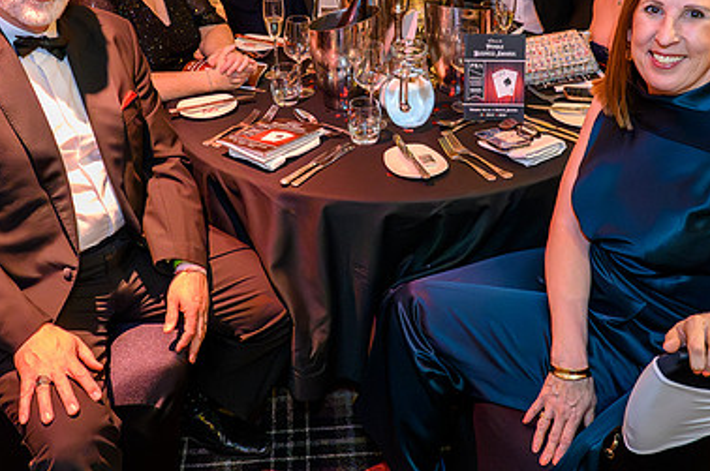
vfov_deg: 31.8
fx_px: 808
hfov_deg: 47.5
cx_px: 355
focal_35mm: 41
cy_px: 102
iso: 28800
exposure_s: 1/125
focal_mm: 24
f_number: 5
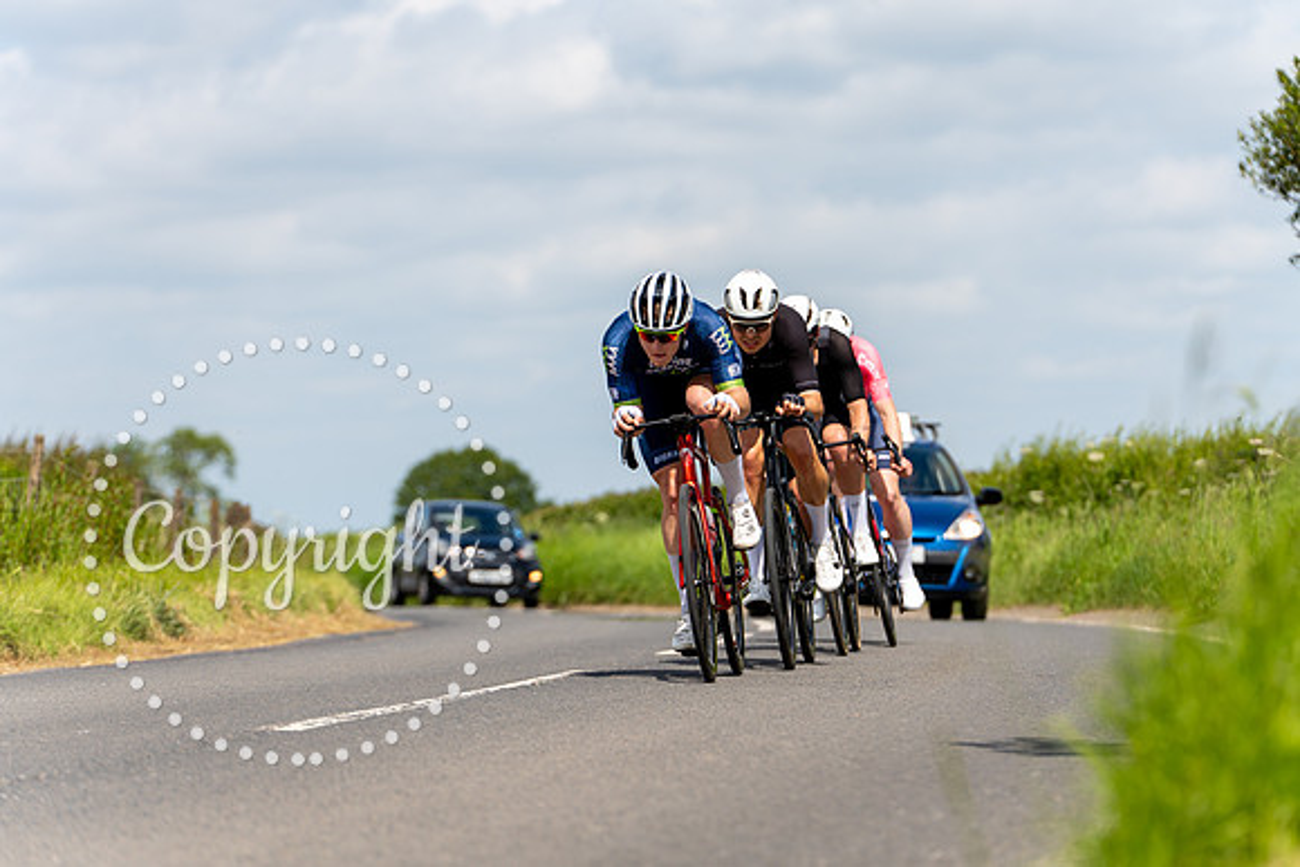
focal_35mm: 142
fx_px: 5129
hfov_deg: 14.4
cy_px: 434
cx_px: 650
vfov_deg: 9.7
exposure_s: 1/1250
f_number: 3.5
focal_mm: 142
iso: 100
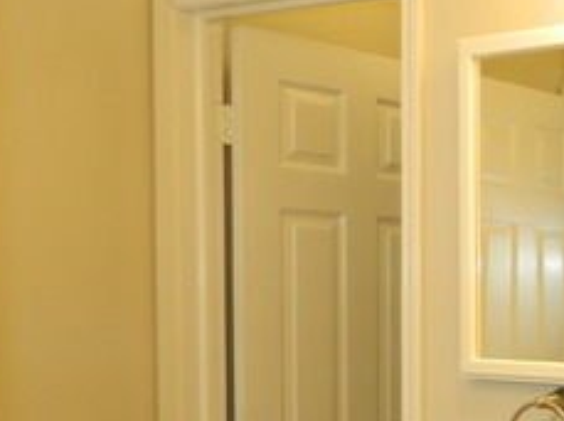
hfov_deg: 24.1
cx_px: 751
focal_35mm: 70
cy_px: 384
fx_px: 1139
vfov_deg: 20.5
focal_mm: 4.5
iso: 80
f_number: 3.1
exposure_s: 1/30
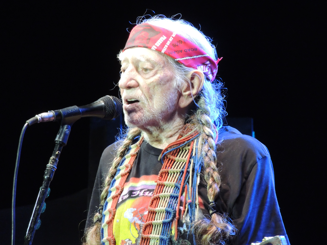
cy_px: 122
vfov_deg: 2.1
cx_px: 164
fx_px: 6613
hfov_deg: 2.8
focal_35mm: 700
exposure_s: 1/30
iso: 1000
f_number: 5
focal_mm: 124.8
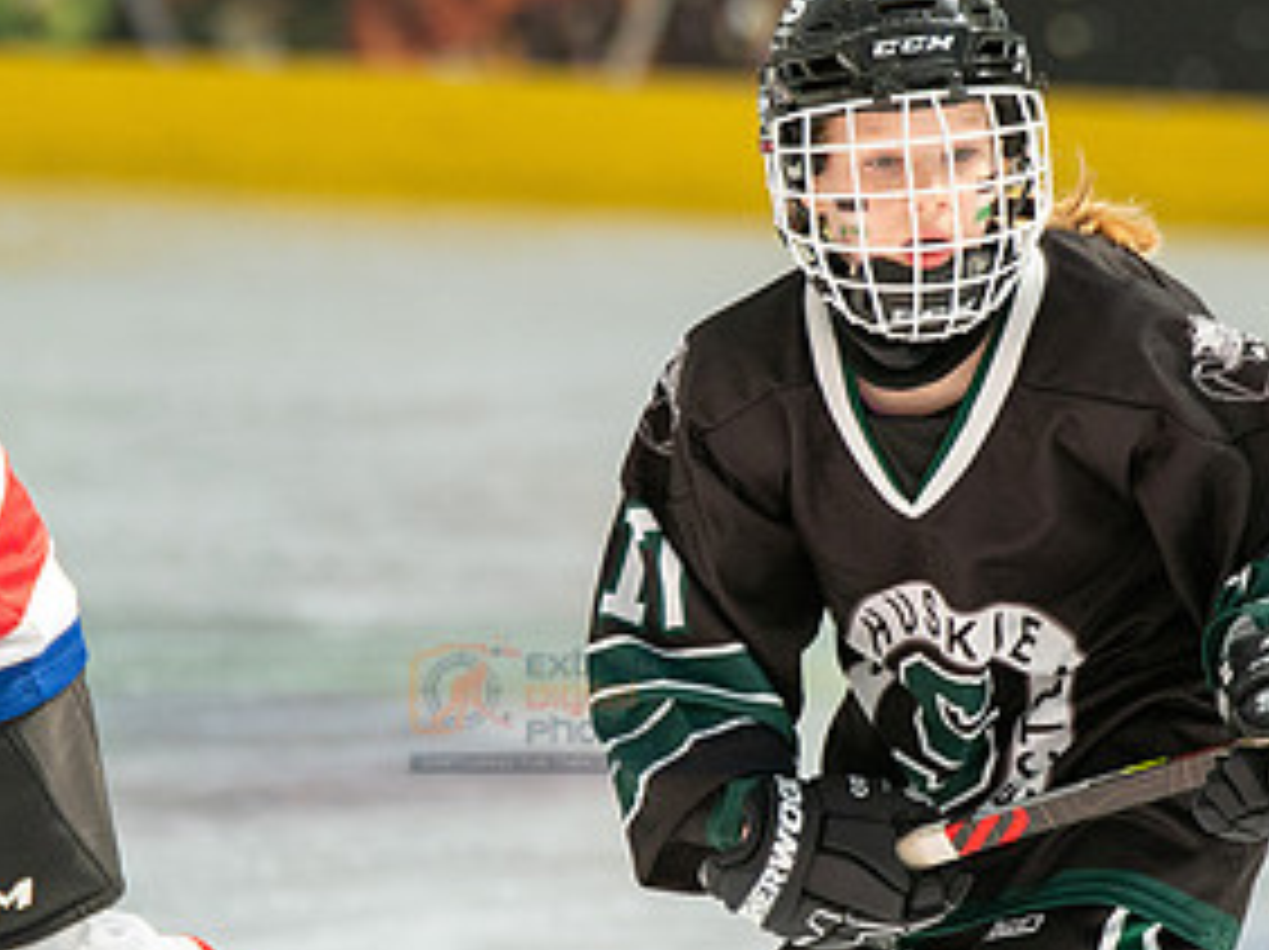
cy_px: 605
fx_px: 31244
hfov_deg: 2.3
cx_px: 586
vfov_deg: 1.7
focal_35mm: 853
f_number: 3.5
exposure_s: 1/2500
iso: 1600
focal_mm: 300
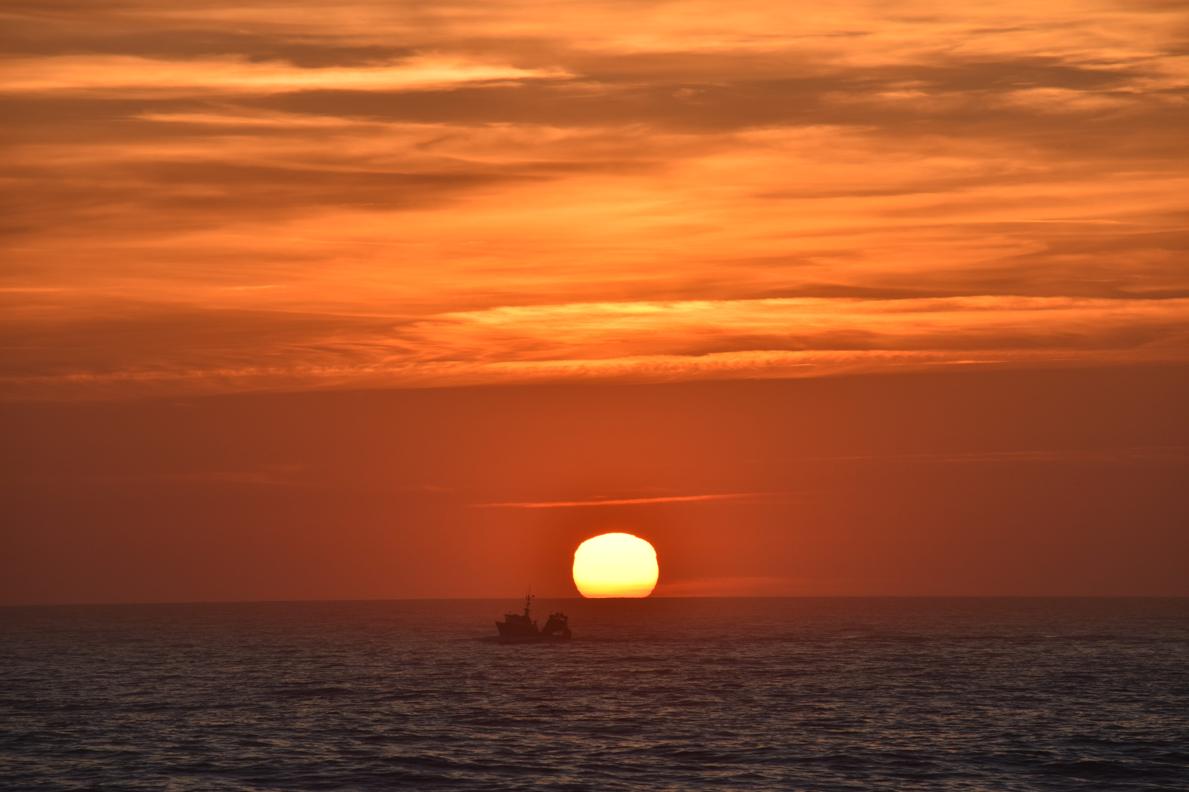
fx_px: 9660
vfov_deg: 4.7
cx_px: 594
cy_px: 396
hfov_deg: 7.0
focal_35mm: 292
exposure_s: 1/1000
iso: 200
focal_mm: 195
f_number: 8
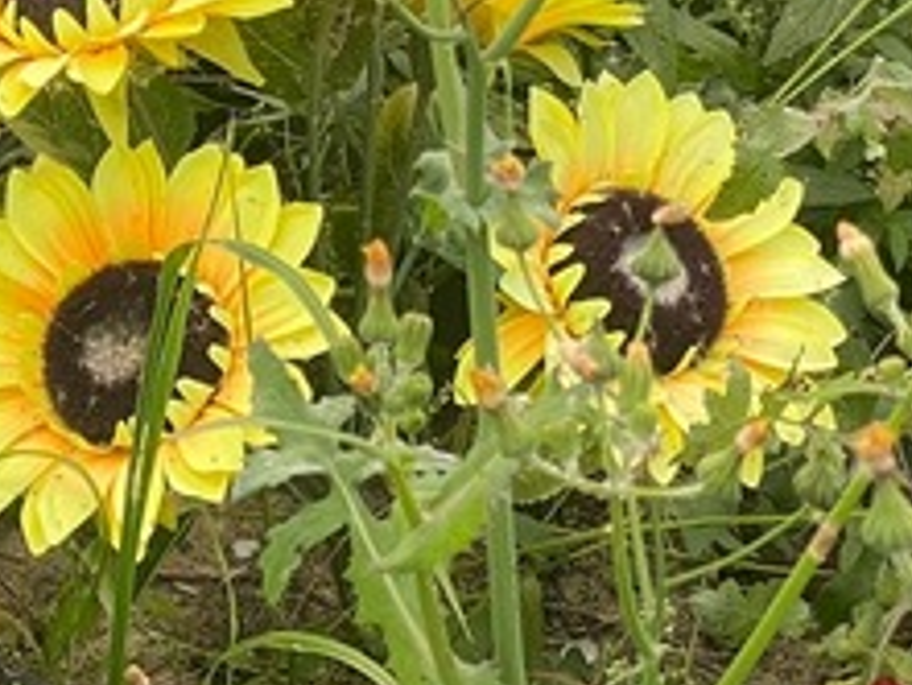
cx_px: -132
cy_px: -351
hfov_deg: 10.4
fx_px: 4956
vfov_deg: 7.8
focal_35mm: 188
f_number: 2
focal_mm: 6
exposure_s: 1/207
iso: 20
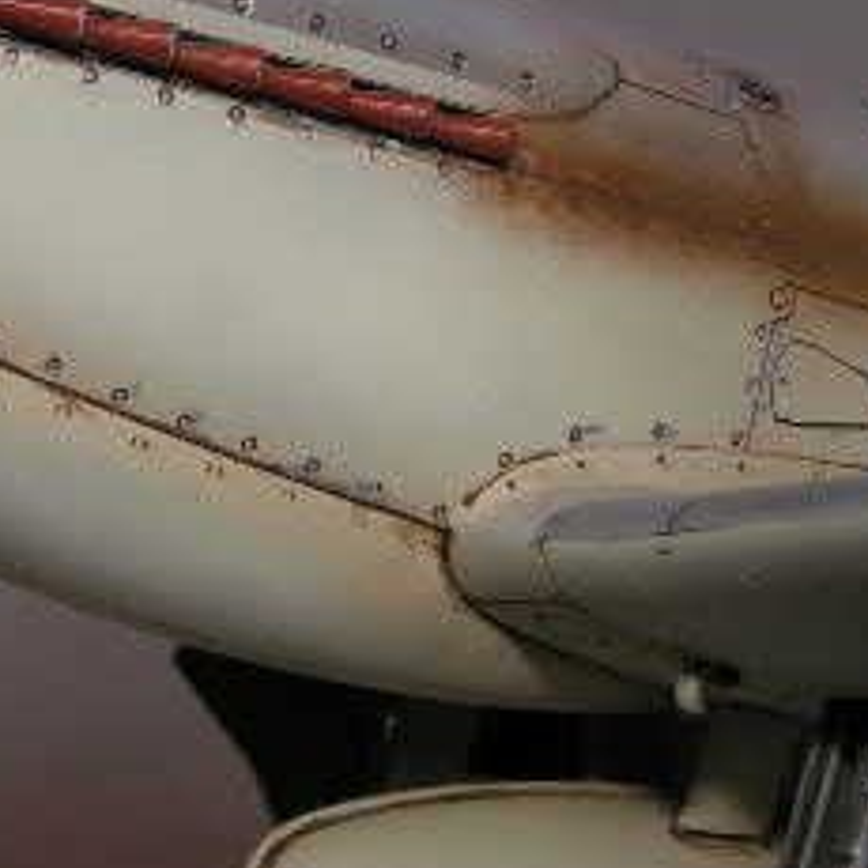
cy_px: 151
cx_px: -30
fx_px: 3575
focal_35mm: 126
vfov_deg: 13.8
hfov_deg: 13.6
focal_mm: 9.7
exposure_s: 1/20
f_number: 8
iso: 100
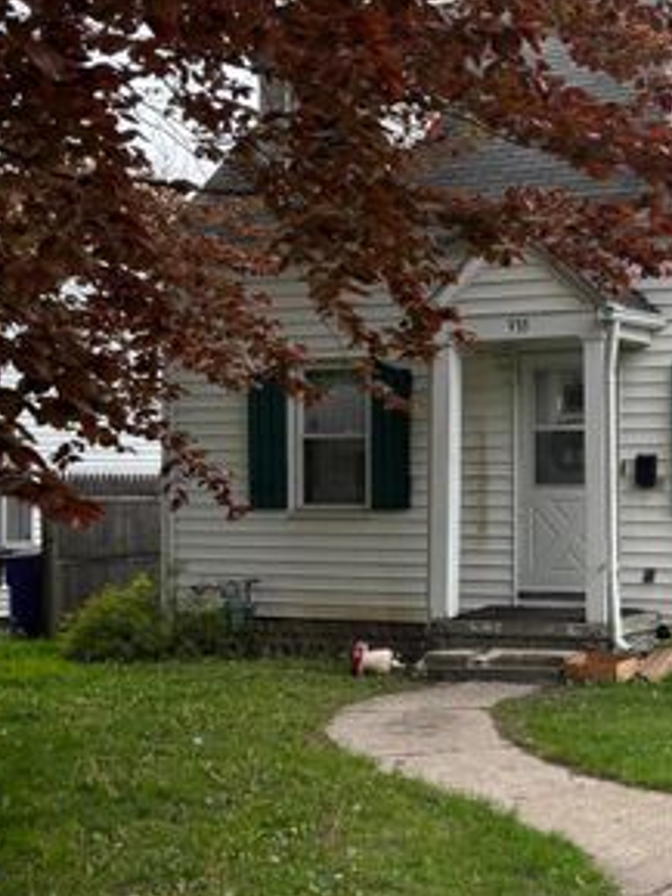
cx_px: 681
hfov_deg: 23.4
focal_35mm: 60
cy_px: 426
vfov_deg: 32.2
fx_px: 1552
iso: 50
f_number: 1.6
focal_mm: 5.96
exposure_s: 1/517
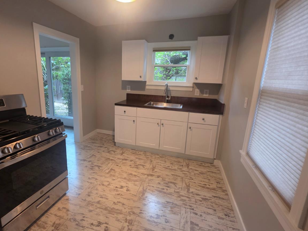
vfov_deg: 74.7
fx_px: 151
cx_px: 132
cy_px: 112
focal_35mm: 17
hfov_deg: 90.4
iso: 200
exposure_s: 1/60
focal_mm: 2.2
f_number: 1.9
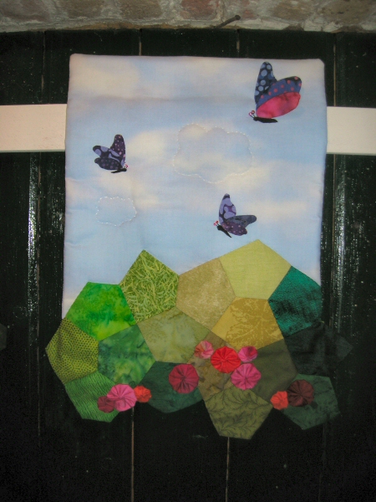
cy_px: 251
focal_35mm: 34
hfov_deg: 41.8
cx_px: 188
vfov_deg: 54.0
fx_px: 492
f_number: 2.9
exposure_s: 1/60.1
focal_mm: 5.7
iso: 50
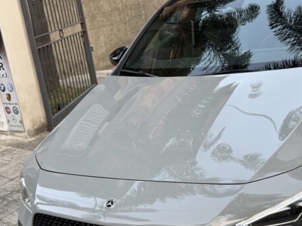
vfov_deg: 26.5
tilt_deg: -12.8
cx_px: 141
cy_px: 102
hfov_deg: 34.9
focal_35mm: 55
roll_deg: +9.5
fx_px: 480
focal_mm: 6.76
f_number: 1.78
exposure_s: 1/102
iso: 125
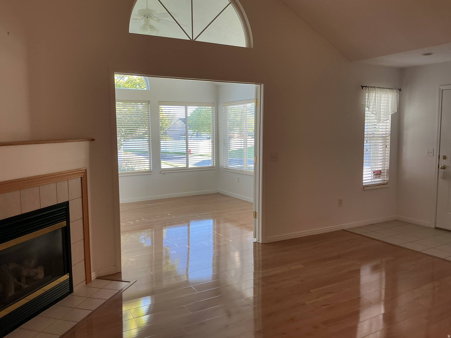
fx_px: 378
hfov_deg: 61.7
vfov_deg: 48.2
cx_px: 226
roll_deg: +0.3
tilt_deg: -5.6
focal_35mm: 29
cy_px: 169
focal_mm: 3
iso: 50
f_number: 1.8
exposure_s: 1/60
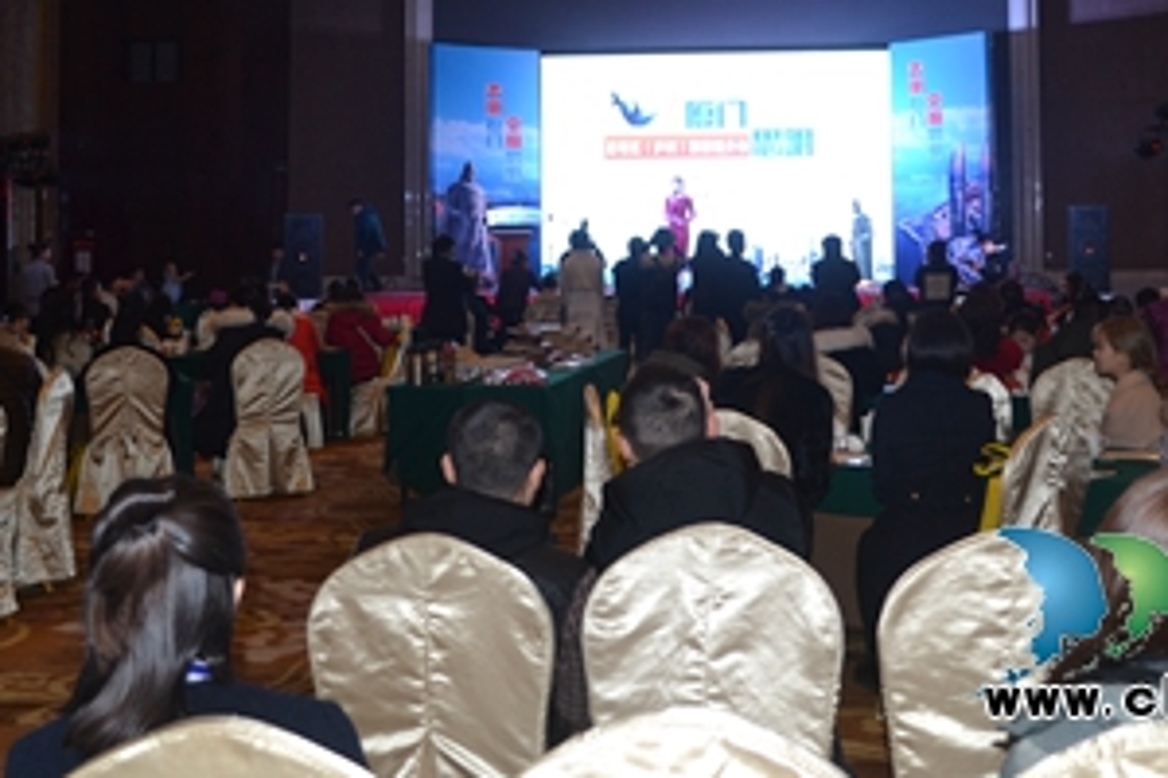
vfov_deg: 24.2
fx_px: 1784
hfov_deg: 36.2
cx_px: 670
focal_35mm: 55
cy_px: 134
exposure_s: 1/80
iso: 400
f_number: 4
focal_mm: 22
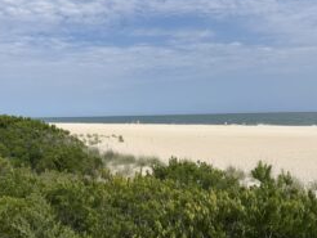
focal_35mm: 39
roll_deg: +1.3
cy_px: 135
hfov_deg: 47.0
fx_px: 357
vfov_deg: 36.8
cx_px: 103
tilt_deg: -3.9
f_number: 1.78
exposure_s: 1/7353
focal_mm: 6.76
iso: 80
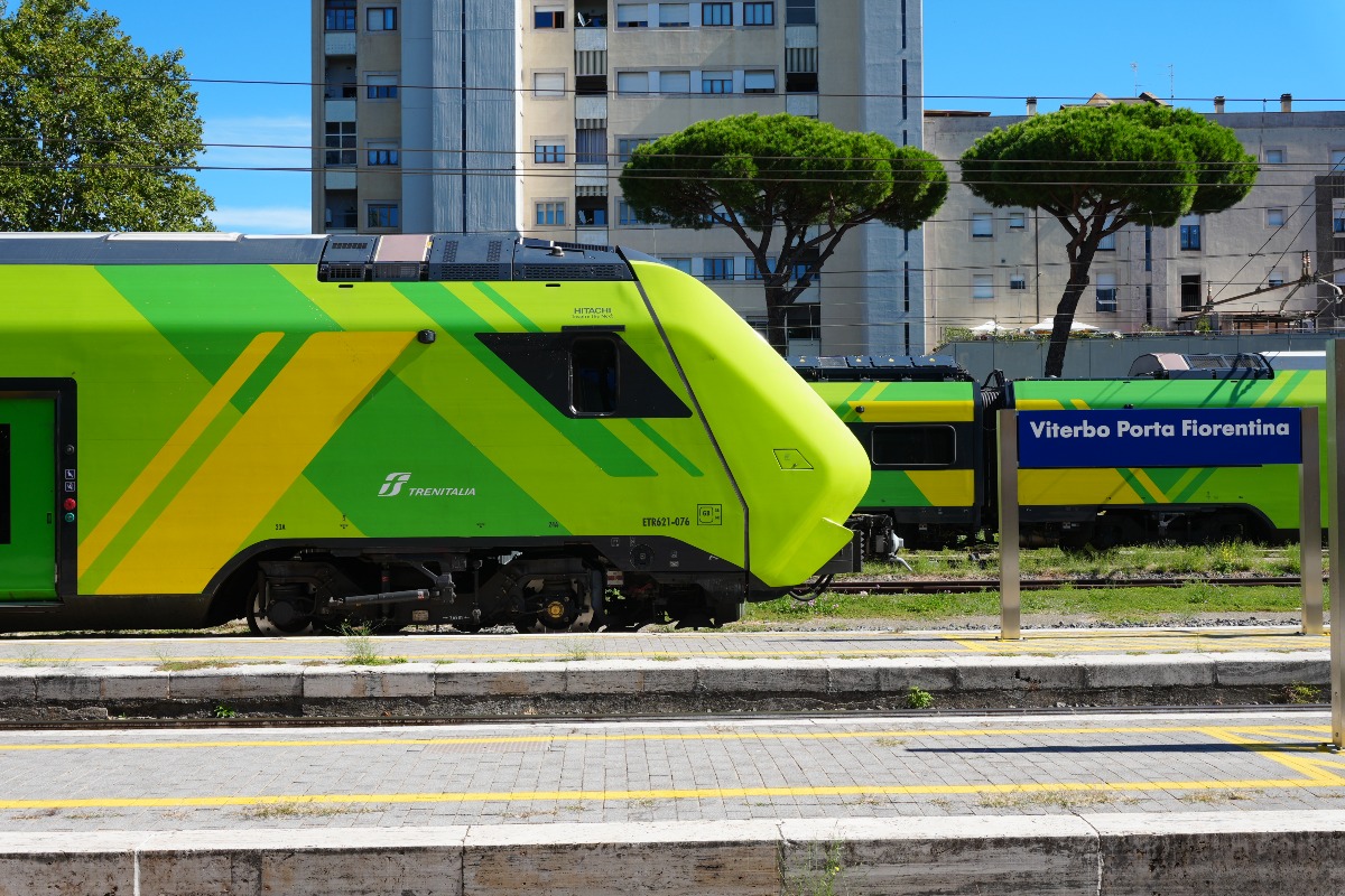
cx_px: 672
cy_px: 448
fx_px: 1569
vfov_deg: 31.9
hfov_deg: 46.4
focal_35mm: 42
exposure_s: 1/125
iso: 100
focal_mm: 28
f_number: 10
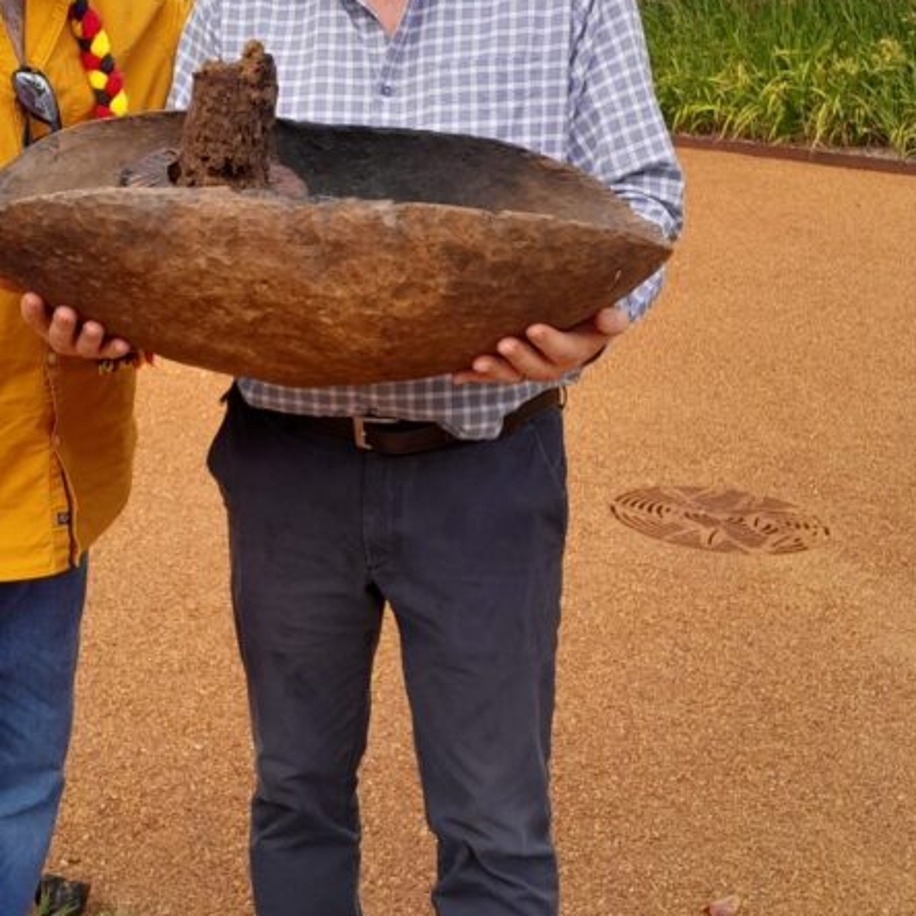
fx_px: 1587
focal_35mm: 53
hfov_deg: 31.9
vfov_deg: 31.6
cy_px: 221
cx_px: 297
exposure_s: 1/193
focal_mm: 3.98
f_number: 1.8
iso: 40
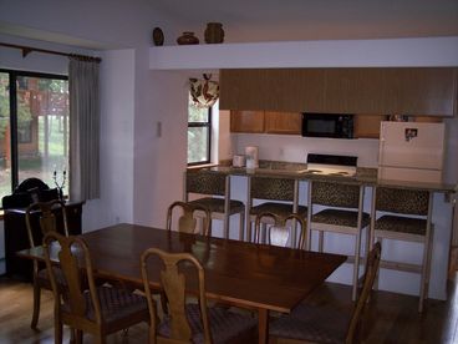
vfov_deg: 36.8
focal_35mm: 39
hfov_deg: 47.9
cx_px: 229
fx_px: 516
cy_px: 172
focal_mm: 8
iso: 140
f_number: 2.8
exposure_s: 1/60
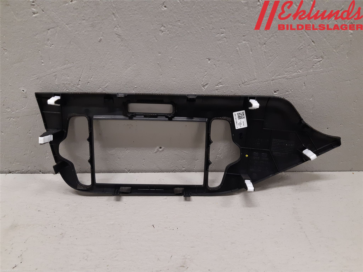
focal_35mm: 26
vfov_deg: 53.1
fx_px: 273
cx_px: 182
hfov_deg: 67.3
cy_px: 136
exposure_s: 1/50
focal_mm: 3.93
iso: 160
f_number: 1.7
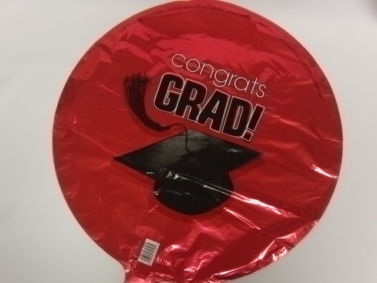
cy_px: 142
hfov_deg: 46.8
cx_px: 188
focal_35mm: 40
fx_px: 436
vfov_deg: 36.0
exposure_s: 1/50
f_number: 3.8
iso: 400
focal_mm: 7.1
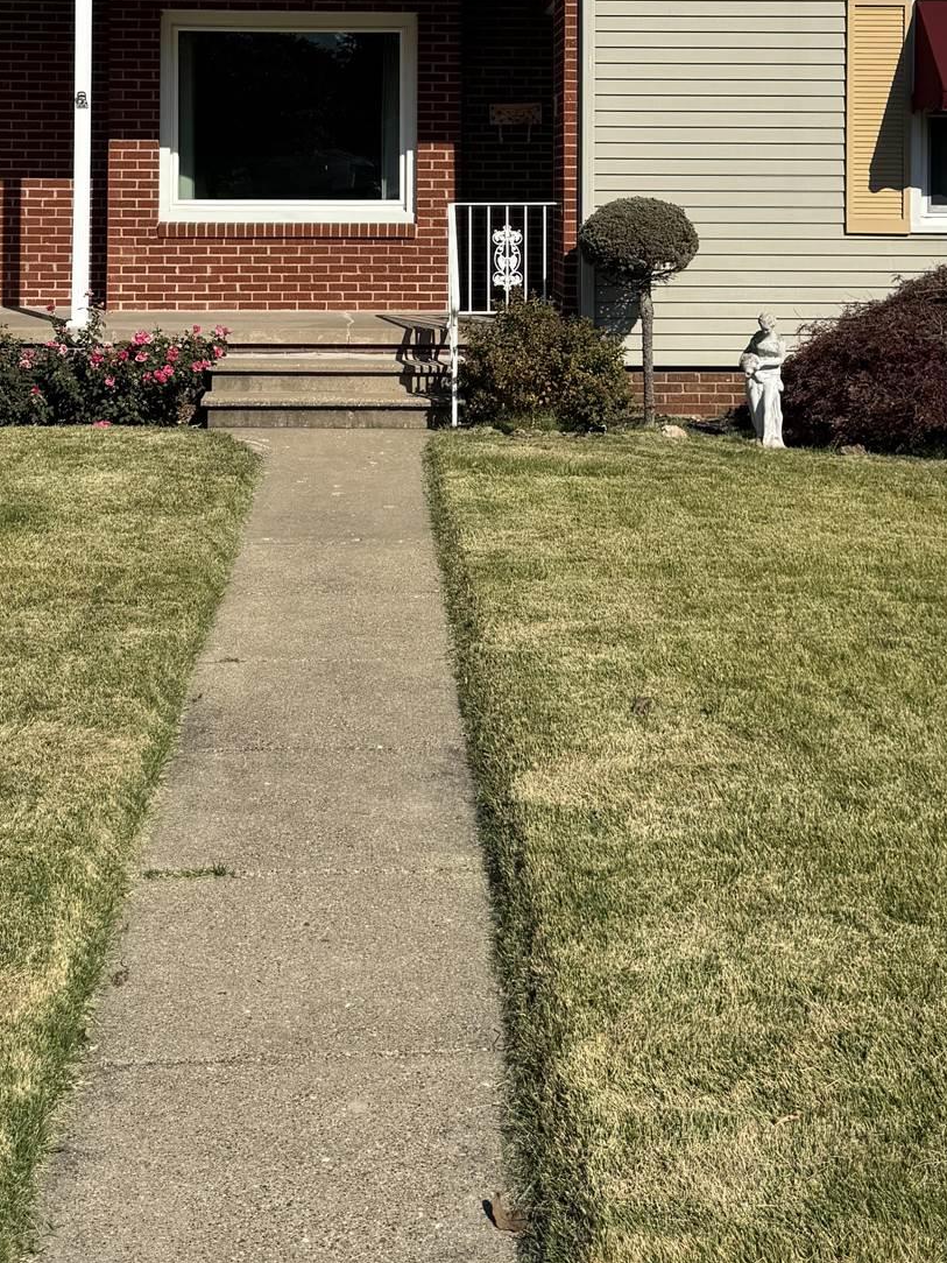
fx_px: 1860
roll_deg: +0.1
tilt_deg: +0.7
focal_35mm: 51
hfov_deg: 28.6
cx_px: 458
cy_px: 156
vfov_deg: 35.5
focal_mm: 6.76
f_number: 1.78
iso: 80
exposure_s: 1/7092
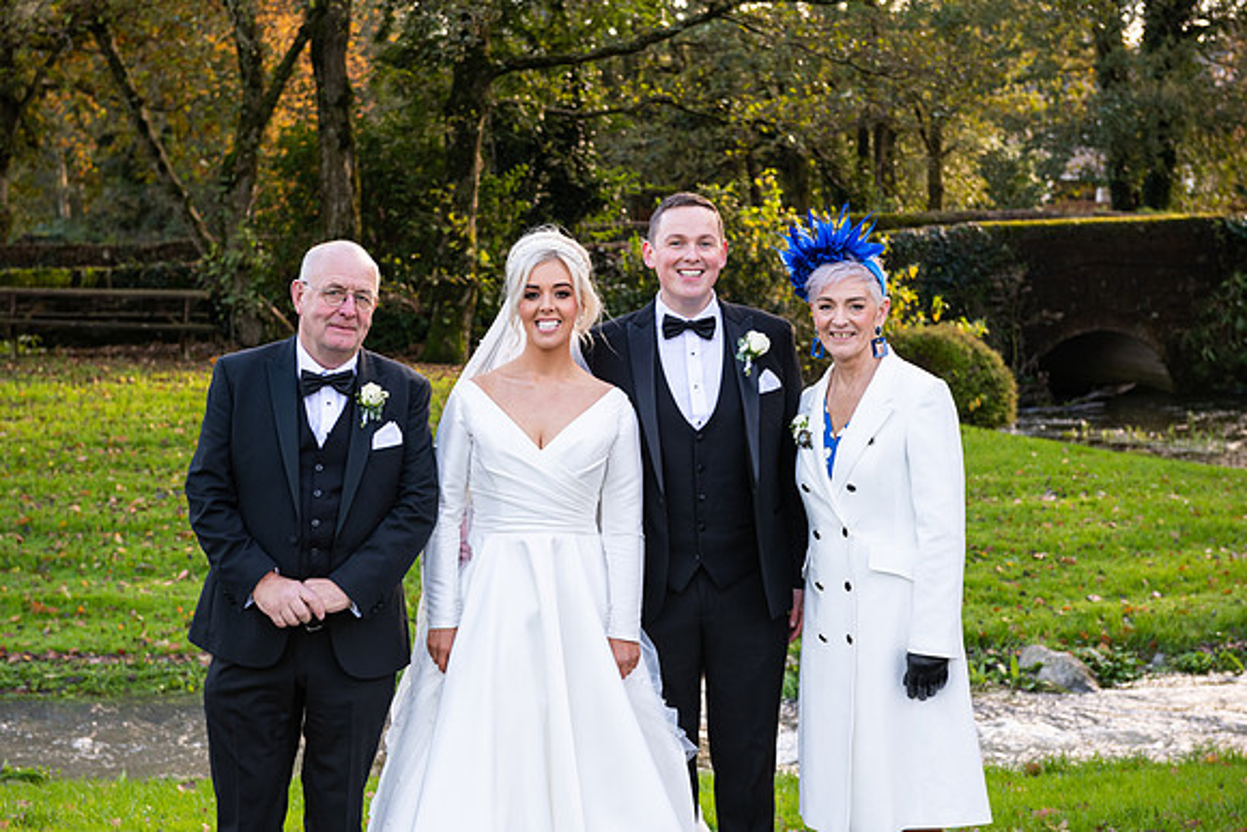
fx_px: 2425
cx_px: 624
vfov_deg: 19.5
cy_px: 416
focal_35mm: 70
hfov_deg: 28.8
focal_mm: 70
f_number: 6.3
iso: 500
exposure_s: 1/160
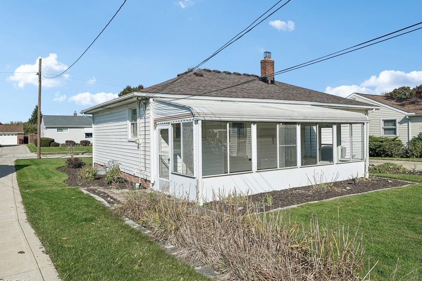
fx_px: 316
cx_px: 235
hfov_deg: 67.2
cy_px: 132
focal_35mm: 27
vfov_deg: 47.9
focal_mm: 24
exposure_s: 1/500
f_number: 8
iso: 100
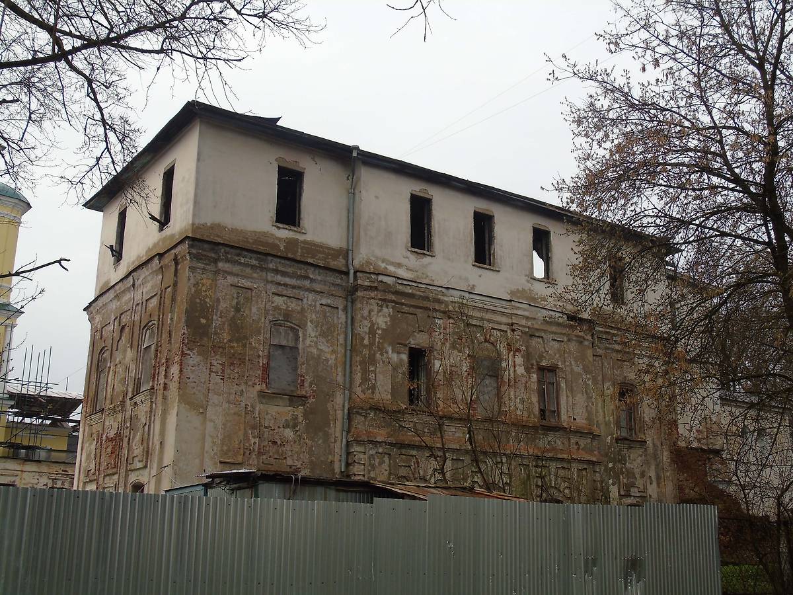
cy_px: 298
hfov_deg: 46.8
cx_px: 396
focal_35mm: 40
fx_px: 916
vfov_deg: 36.0
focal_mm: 7.1
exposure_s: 1/320
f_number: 3.9
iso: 80
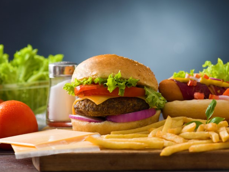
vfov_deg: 11.3
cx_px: 134
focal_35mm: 131
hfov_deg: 15.0
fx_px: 867
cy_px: 82
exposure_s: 1/60
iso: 200
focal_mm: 105
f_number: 6.3
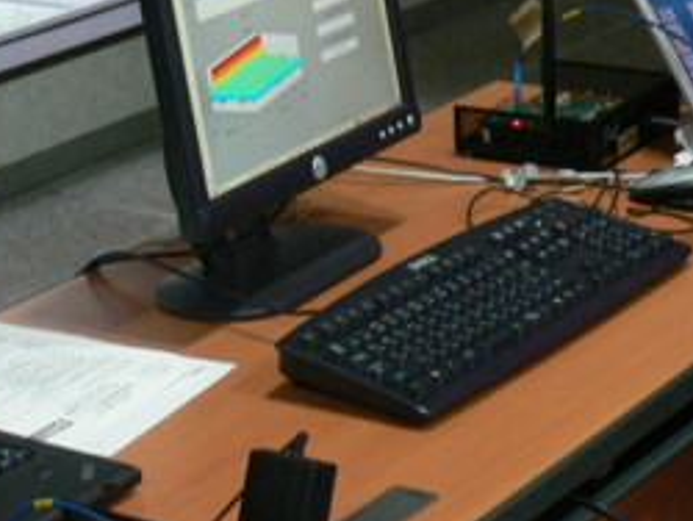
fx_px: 2565
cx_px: 319
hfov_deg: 15.4
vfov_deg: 11.5
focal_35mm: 128
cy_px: 3
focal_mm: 8.2
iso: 200
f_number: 2.8
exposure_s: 1/20
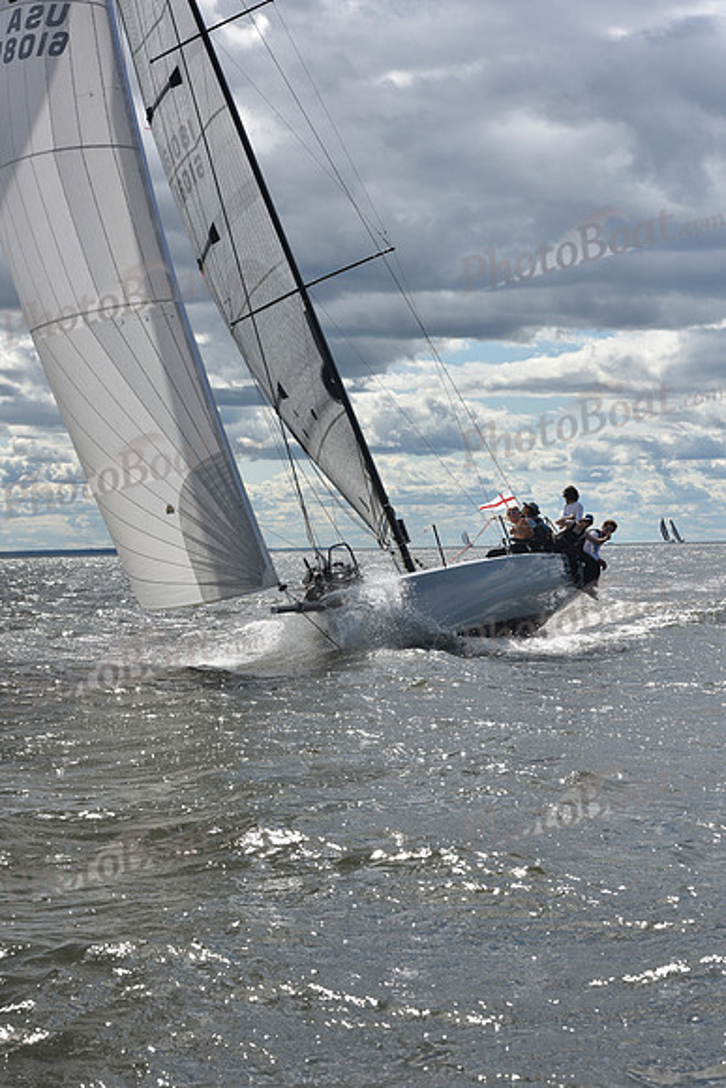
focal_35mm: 70
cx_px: 363
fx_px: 2116
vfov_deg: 28.8
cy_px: 544
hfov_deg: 19.5
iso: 250
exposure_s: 1/1000
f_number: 10
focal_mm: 70
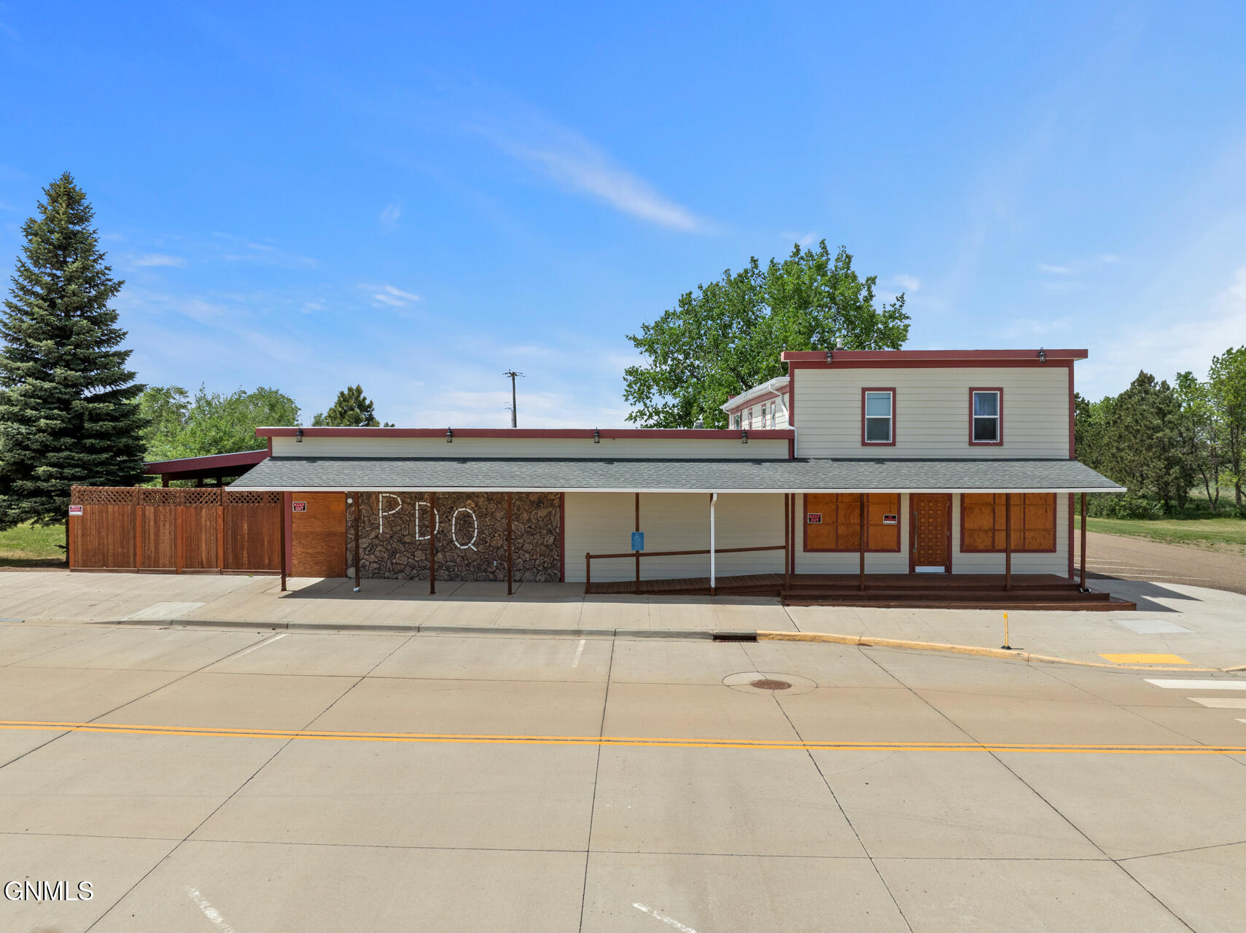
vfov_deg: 56.8
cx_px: 623
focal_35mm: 24
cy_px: 466
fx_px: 863
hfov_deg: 71.6
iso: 200
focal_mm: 12.29
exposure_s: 1/800
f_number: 6.3
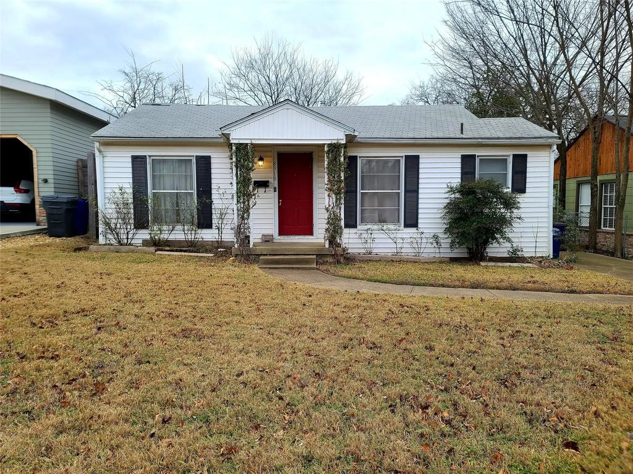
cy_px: 237
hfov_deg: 69.4
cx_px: 316
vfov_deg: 54.9
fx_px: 457
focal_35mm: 25
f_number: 1.8
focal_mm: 7
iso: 16
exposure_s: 1/139
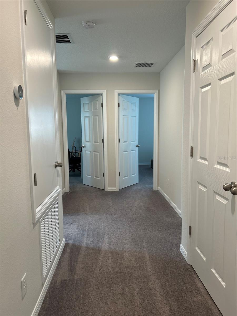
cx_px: 118
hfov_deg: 53.1
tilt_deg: -6.4
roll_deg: +0.6
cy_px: 158
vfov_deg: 67.3
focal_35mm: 26
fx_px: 237
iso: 125
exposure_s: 1/120
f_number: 1.5
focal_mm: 5.7
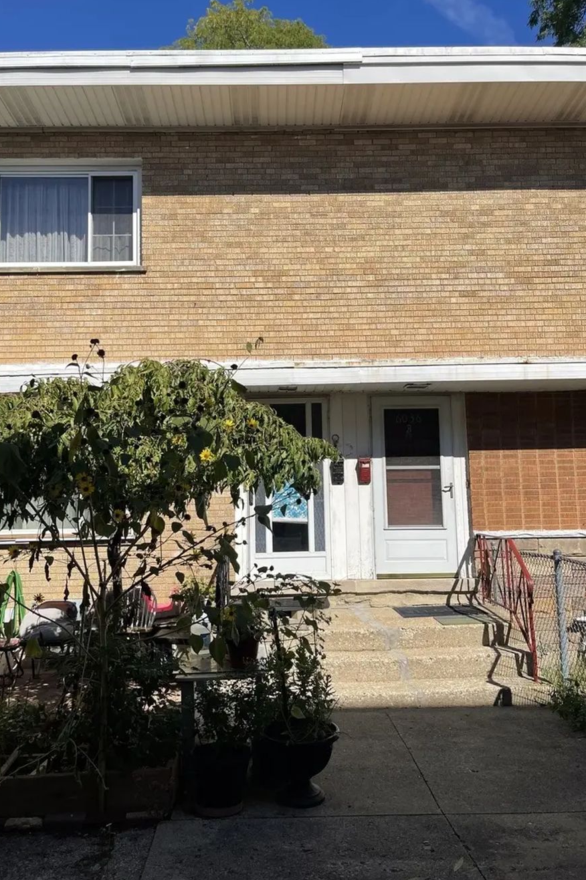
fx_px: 660
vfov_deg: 67.4
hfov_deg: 47.9
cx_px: 291
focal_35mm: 27
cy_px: 444
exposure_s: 1/5128
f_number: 1.6
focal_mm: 5.1
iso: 32
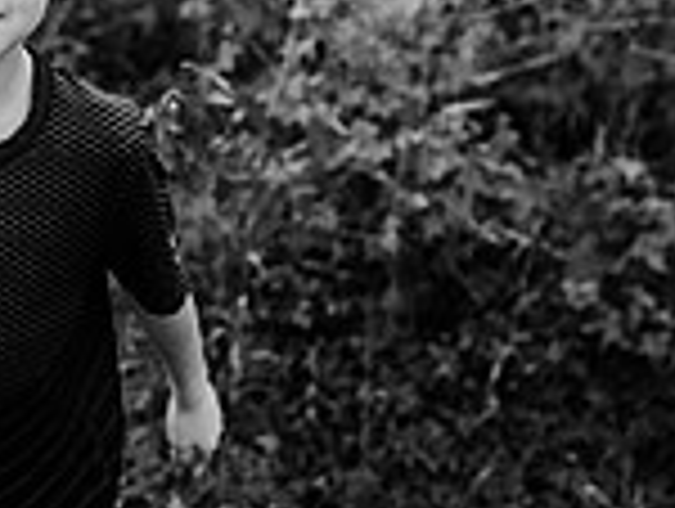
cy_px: 47
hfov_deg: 21.2
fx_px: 1738
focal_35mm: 89
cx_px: 4
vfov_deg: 16.4
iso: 200
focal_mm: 24
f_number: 2.5
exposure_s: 1/800
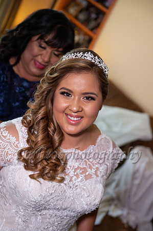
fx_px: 422
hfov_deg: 20.6
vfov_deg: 30.5
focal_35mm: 66
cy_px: 116
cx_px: 76
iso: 400
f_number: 3.2
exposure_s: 1/60
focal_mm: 66
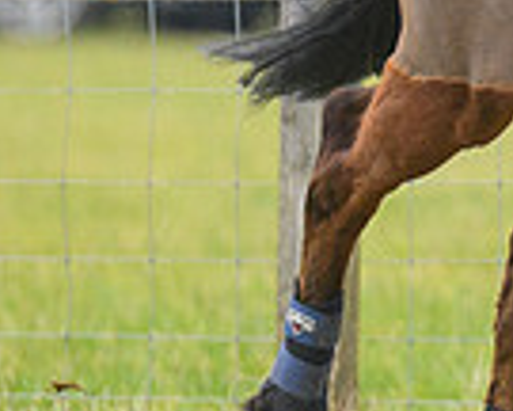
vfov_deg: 1.1
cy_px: -223
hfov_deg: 1.4
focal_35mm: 1379
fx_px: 20937
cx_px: 1008
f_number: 5
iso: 1250
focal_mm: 240
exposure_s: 1/1000
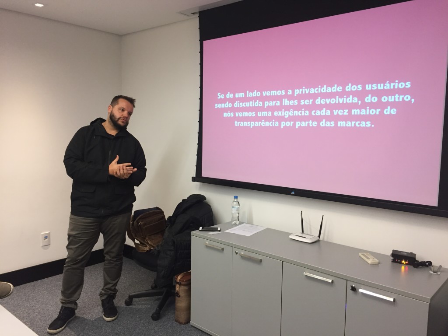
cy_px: 168
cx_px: 224
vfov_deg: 48.2
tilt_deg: -5.7
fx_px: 375
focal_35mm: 29
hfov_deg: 61.7
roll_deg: -0.7
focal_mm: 4.15
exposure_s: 1/30
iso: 125
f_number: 2.2
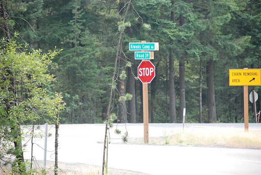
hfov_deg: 10.1
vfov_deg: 6.8
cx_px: 130
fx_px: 1471
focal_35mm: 202
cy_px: 88
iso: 1600
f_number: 5.6
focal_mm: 135
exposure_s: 1/500
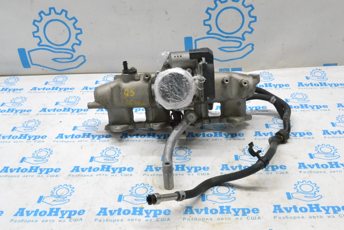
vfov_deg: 31.9
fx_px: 401
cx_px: 172
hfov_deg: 46.4
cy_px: 115
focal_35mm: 42
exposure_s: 1/100
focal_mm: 28
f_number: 13
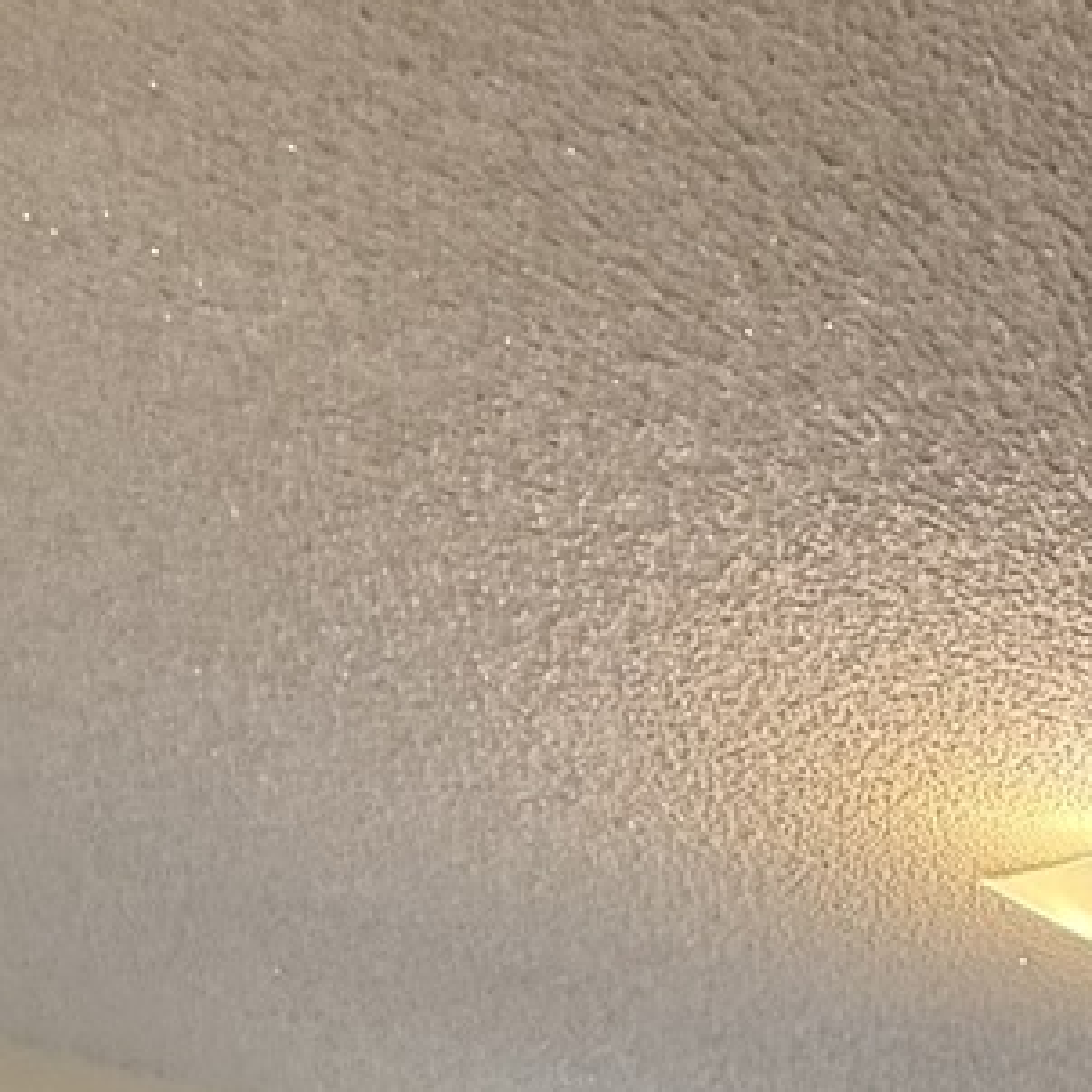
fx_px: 2106
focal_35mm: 59
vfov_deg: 20.4
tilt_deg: -4.2
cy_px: 1974
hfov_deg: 23.1
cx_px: 1663
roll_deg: -1.4
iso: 400
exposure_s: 1/120
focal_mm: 2.22
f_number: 2.2
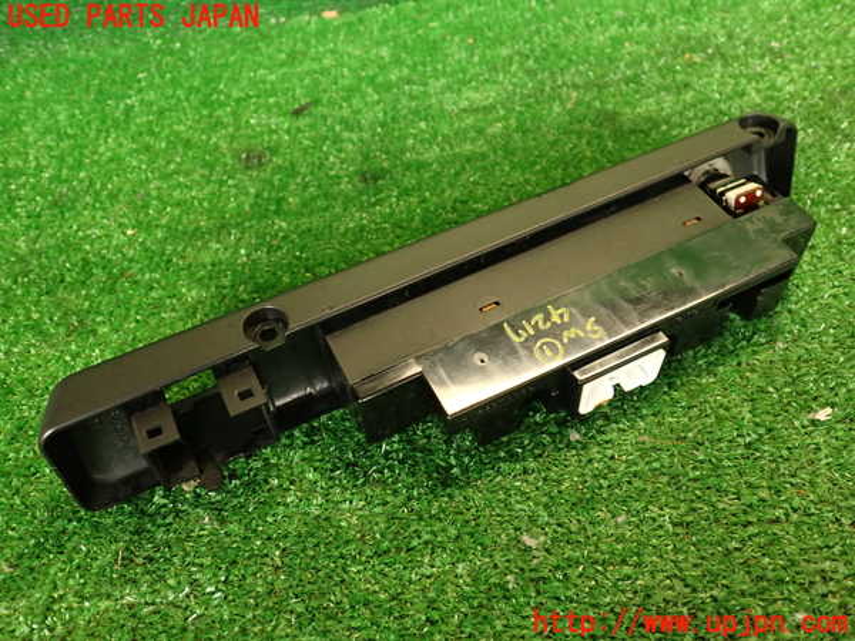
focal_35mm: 32
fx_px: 790
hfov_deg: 56.8
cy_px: 320
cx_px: 428
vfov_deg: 44.2
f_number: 2.4
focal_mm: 5.79
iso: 320
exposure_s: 1/30
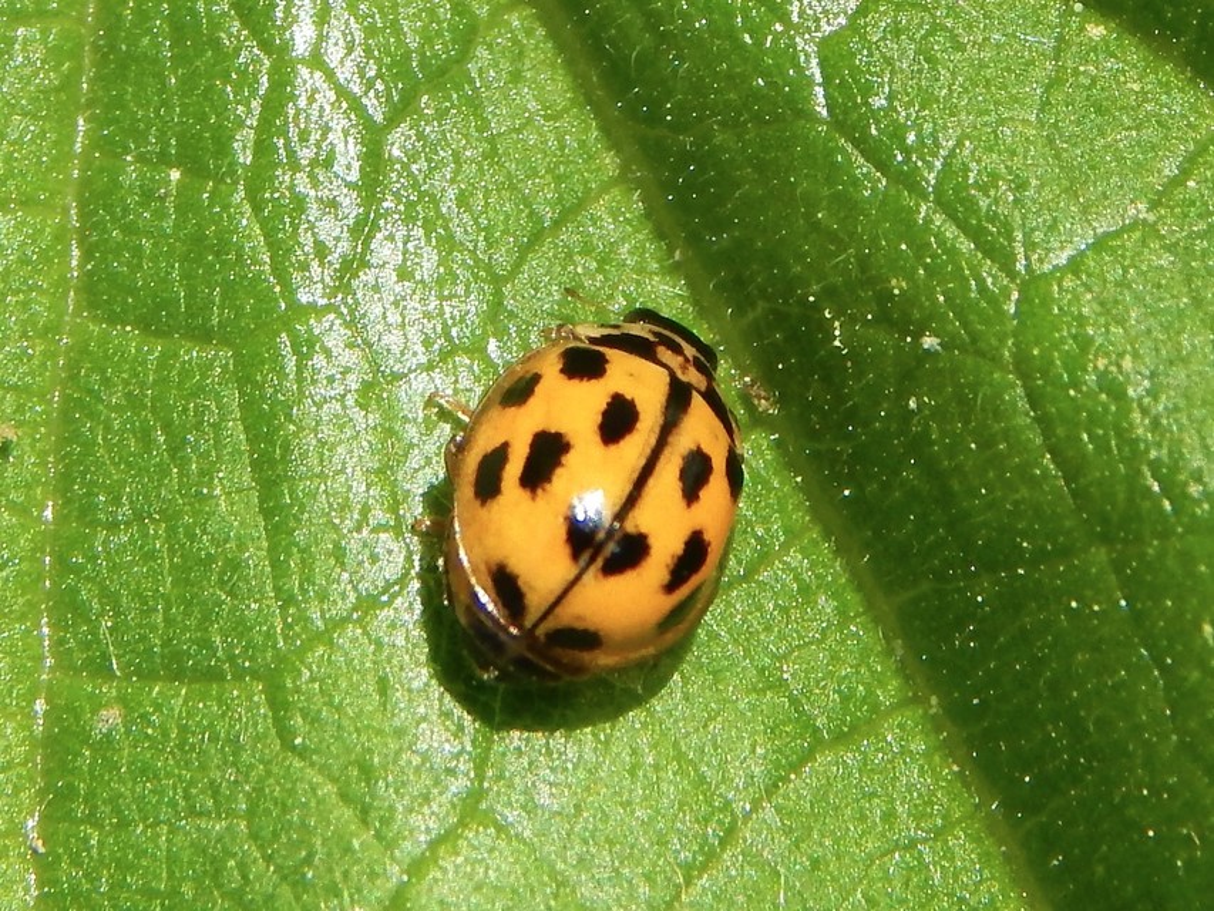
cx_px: 607
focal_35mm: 160
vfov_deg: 9.3
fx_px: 5612
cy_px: 456
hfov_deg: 12.3
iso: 125
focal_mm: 28.7
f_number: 5.1
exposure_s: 1/200
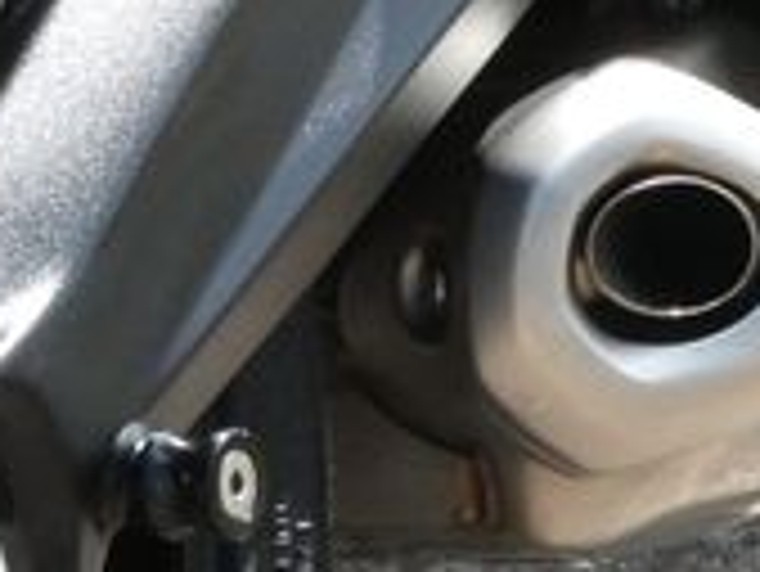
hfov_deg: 10.8
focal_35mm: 182
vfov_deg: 8.0
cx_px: 193
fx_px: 3999
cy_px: -365
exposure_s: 1/800
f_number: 6.3
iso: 800
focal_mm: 8.6
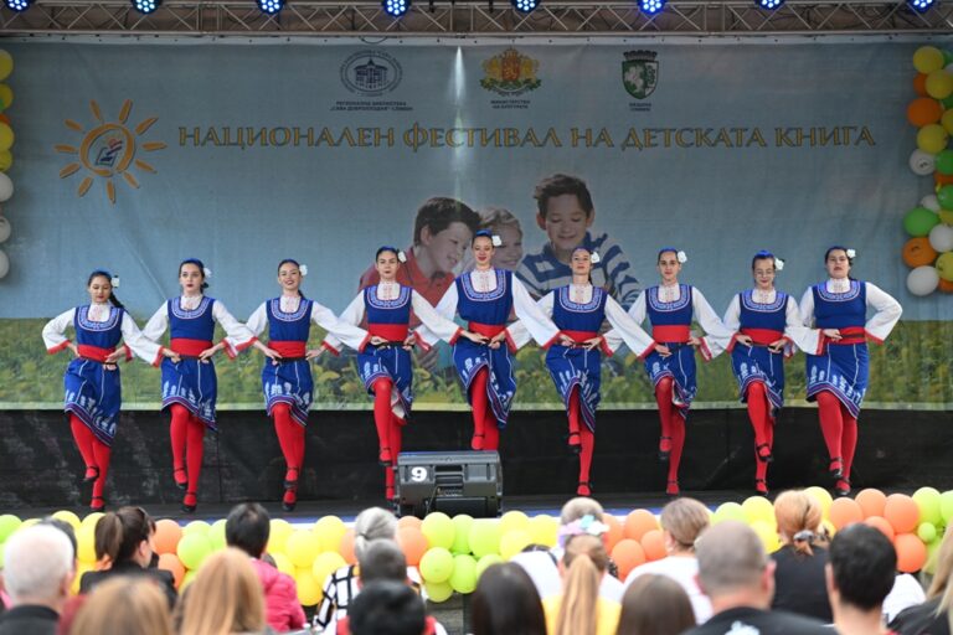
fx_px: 2779
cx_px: 476
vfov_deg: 13.0
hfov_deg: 19.5
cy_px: 318
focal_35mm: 105
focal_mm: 105
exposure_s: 1/320
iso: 500
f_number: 2.8
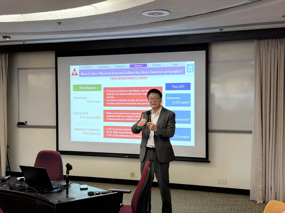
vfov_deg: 30.3
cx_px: 142
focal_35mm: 48
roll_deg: +0.7
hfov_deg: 39.7
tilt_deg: -1.6
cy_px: 106
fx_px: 395
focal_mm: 6.76
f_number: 1.78
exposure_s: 1/50
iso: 50
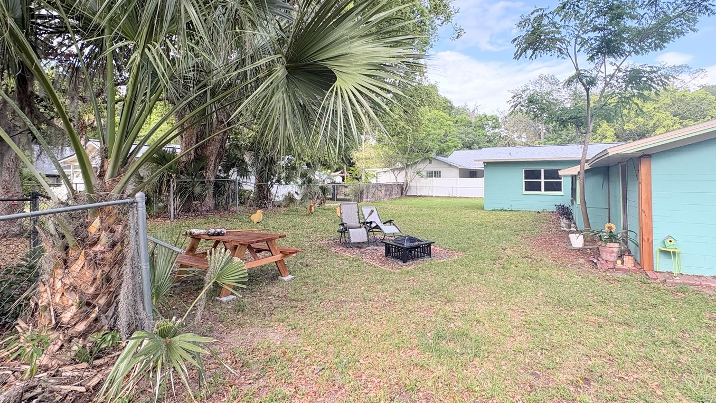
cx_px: 376
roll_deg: -0.2
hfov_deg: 92.6
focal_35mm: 18
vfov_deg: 60.7
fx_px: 342
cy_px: 167
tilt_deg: +2.5
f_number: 2.2
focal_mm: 2.22
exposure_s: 1/230
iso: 64
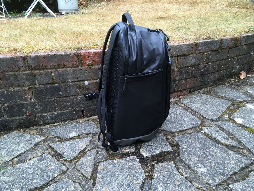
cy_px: 96
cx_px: 127
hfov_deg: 61.7
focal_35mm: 29
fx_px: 213
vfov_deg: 48.2
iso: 32
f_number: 2.2
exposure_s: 1/100
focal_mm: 4.15
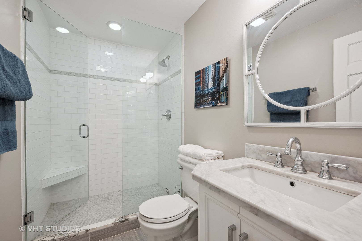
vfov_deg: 75.5
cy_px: 120
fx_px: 156
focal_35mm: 16
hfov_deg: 98.5
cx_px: 181
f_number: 9.5
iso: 200
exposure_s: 1/3.33
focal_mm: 15.5
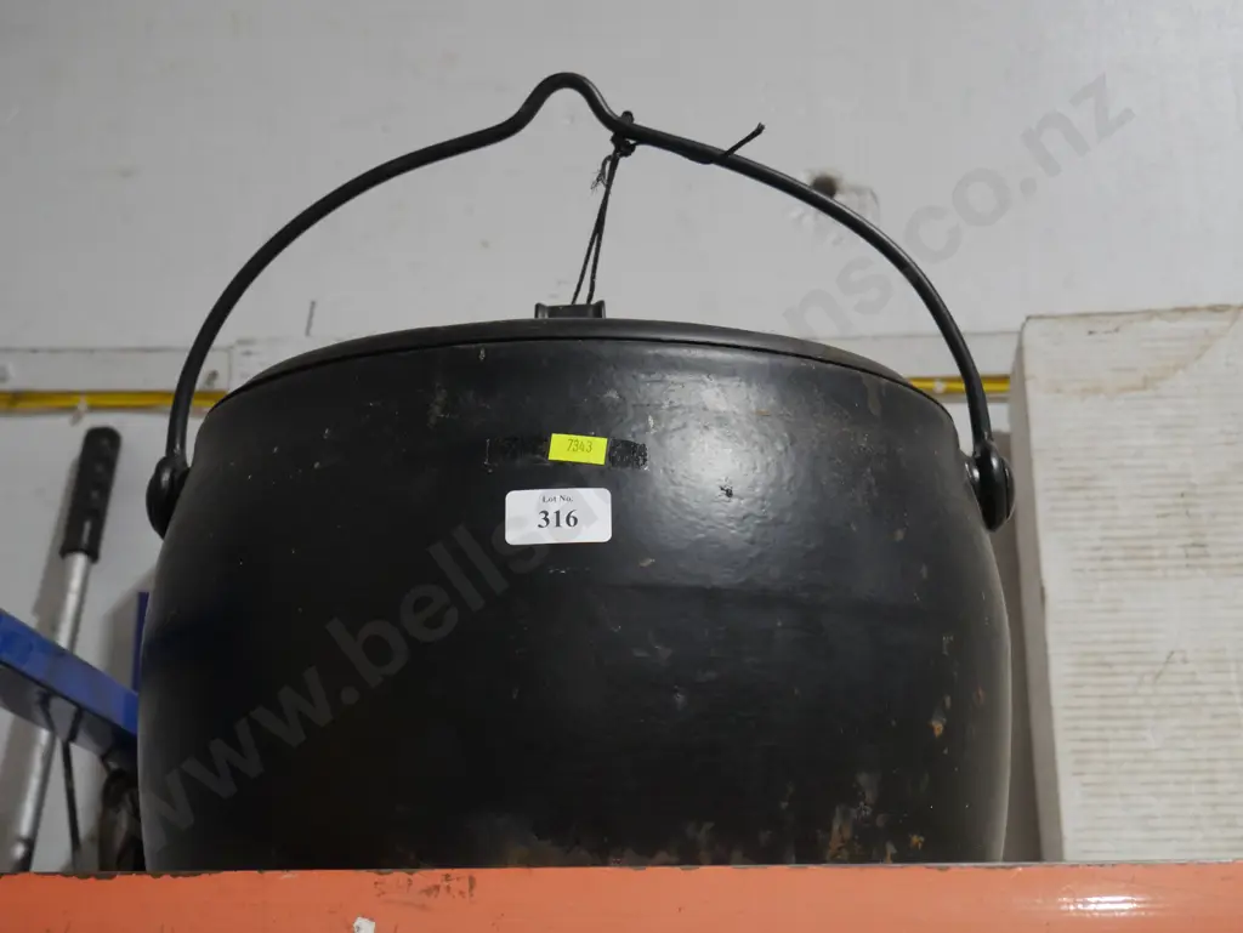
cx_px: 622
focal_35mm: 50
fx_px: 1796
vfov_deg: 29.1
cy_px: 466
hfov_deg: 38.2
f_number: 5.3
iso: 1250
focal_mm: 25
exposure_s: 1/60
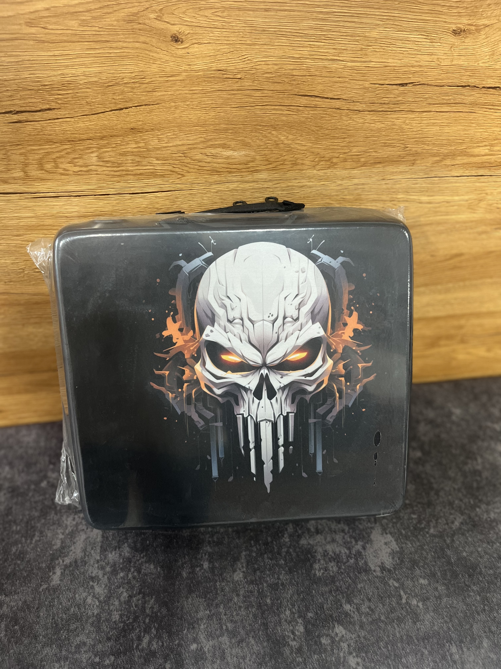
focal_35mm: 26
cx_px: 250
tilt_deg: -40.4
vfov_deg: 67.3
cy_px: 334
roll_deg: +0.0
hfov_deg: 53.1
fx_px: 502
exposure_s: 1/50
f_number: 1.6
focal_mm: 5.1
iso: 200
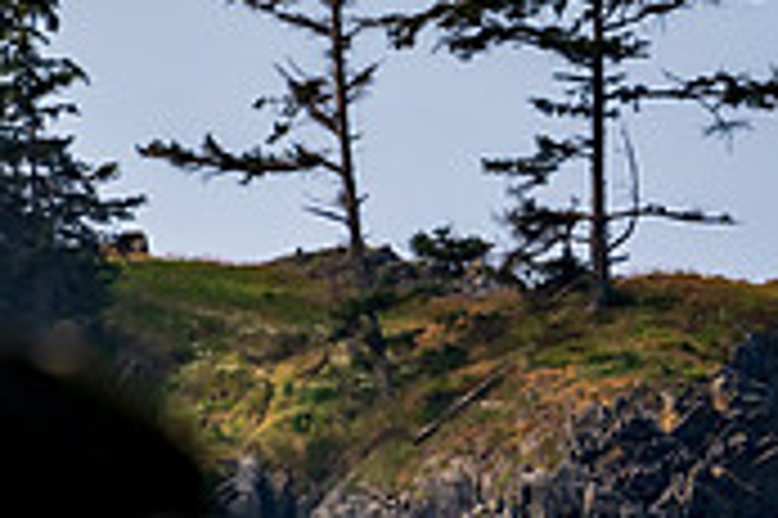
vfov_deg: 0.7
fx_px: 45124
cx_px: 986
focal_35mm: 2090
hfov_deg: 1.0
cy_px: 208
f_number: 7.1
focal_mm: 500
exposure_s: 1/2500
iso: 450
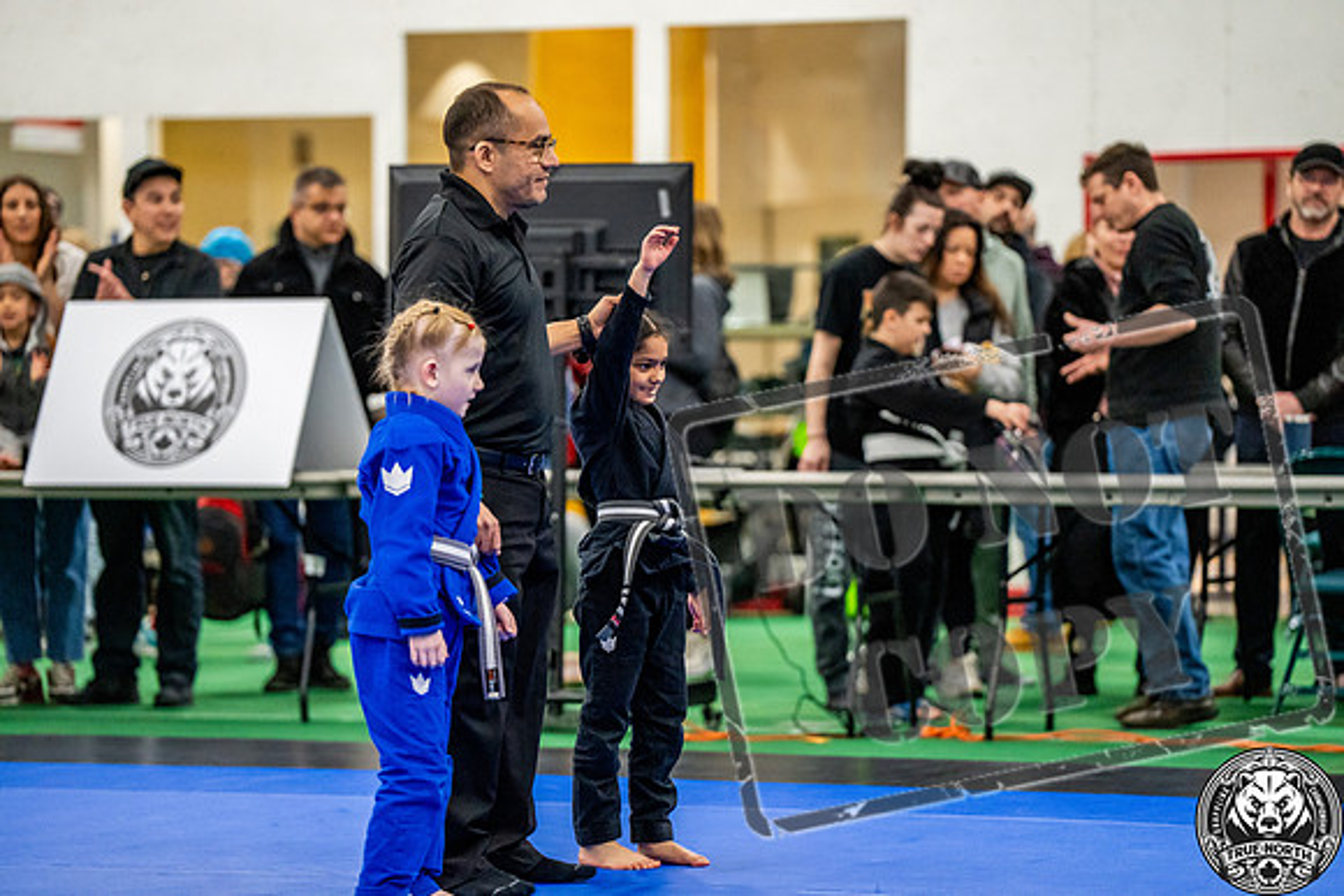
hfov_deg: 13.9
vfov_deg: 9.3
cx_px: 672
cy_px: 448
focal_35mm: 148
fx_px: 5526
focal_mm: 148
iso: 5000
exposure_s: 1/500
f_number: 2.8
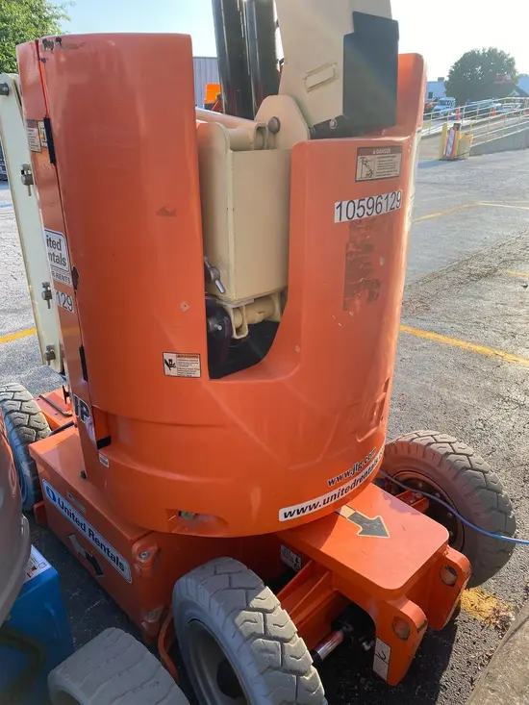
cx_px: 264
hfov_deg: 53.1
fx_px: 530
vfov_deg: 67.3
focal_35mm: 26
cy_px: 352
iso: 32
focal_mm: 4.25
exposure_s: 1/409
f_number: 1.8
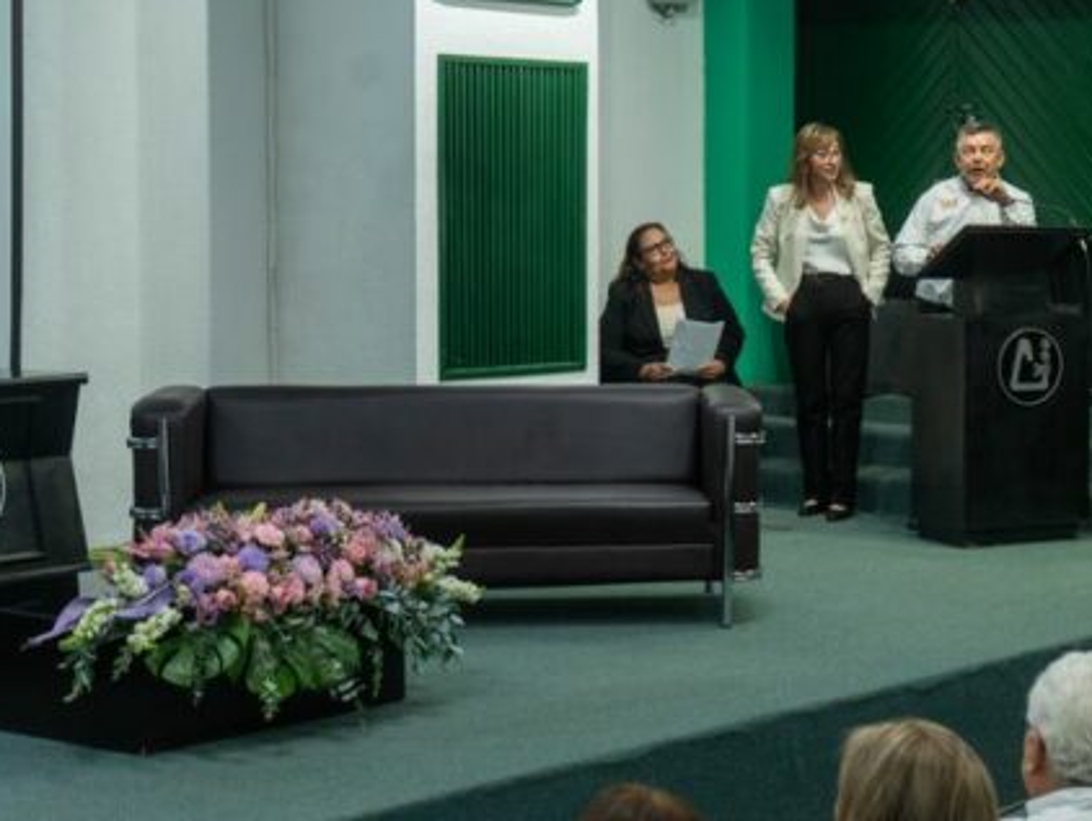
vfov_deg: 18.0
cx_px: 919
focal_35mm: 82
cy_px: 350
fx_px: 2588
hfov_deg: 23.4
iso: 1000
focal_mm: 48
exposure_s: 1/50
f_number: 4.5
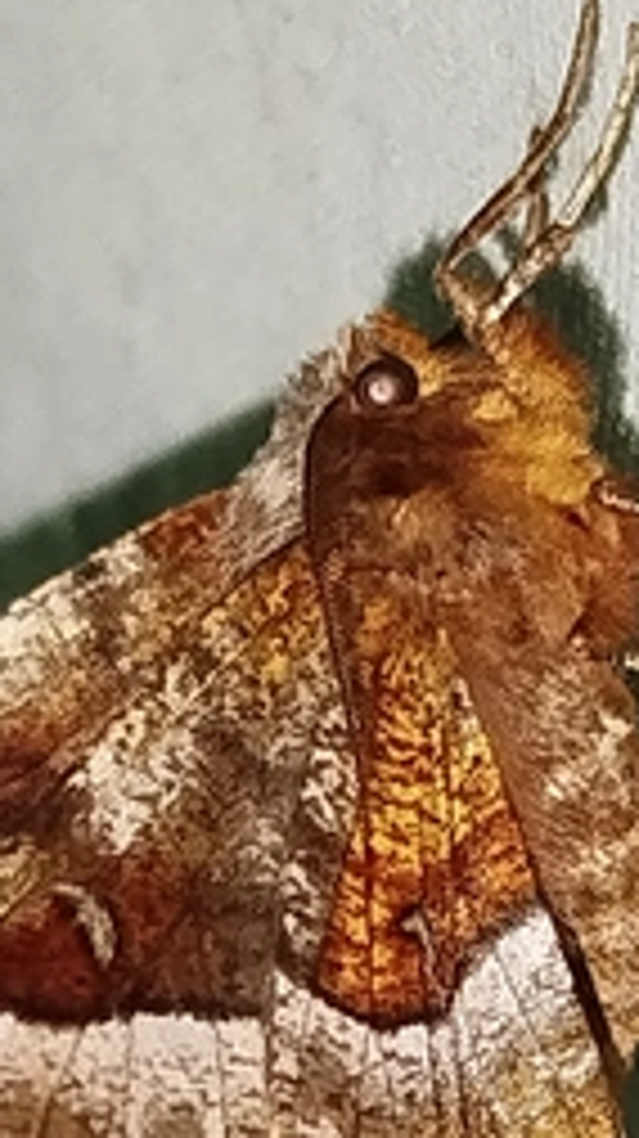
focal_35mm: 185
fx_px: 5582
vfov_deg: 11.5
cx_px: 302
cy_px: 1120
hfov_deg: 6.6
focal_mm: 5.31
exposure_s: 1/50
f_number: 1.7
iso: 160
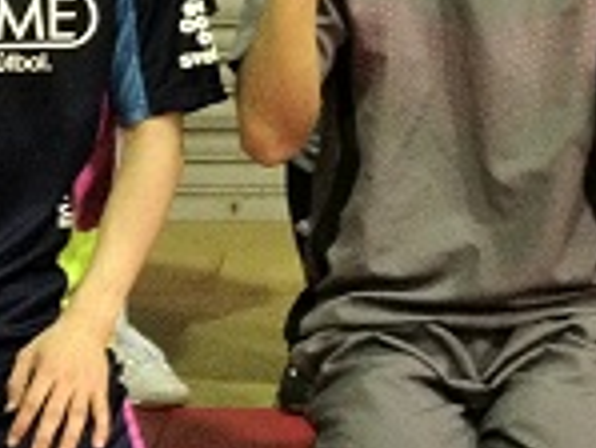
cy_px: -196
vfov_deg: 9.5
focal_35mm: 153
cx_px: 390
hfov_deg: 12.9
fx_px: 2636
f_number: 2.4
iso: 250
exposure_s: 1/20
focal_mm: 4.28
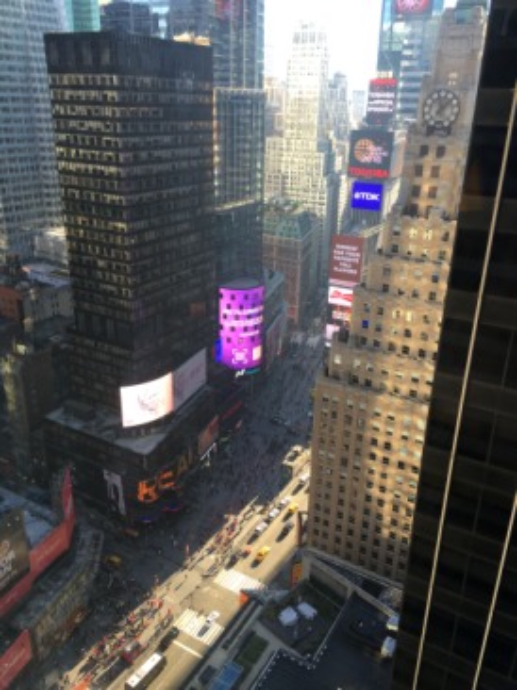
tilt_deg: -22.1
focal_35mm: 29
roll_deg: -0.3
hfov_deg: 48.2
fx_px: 578
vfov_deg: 61.7
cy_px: 345
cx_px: 258
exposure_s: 1/120
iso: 32
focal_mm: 4.15
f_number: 2.2
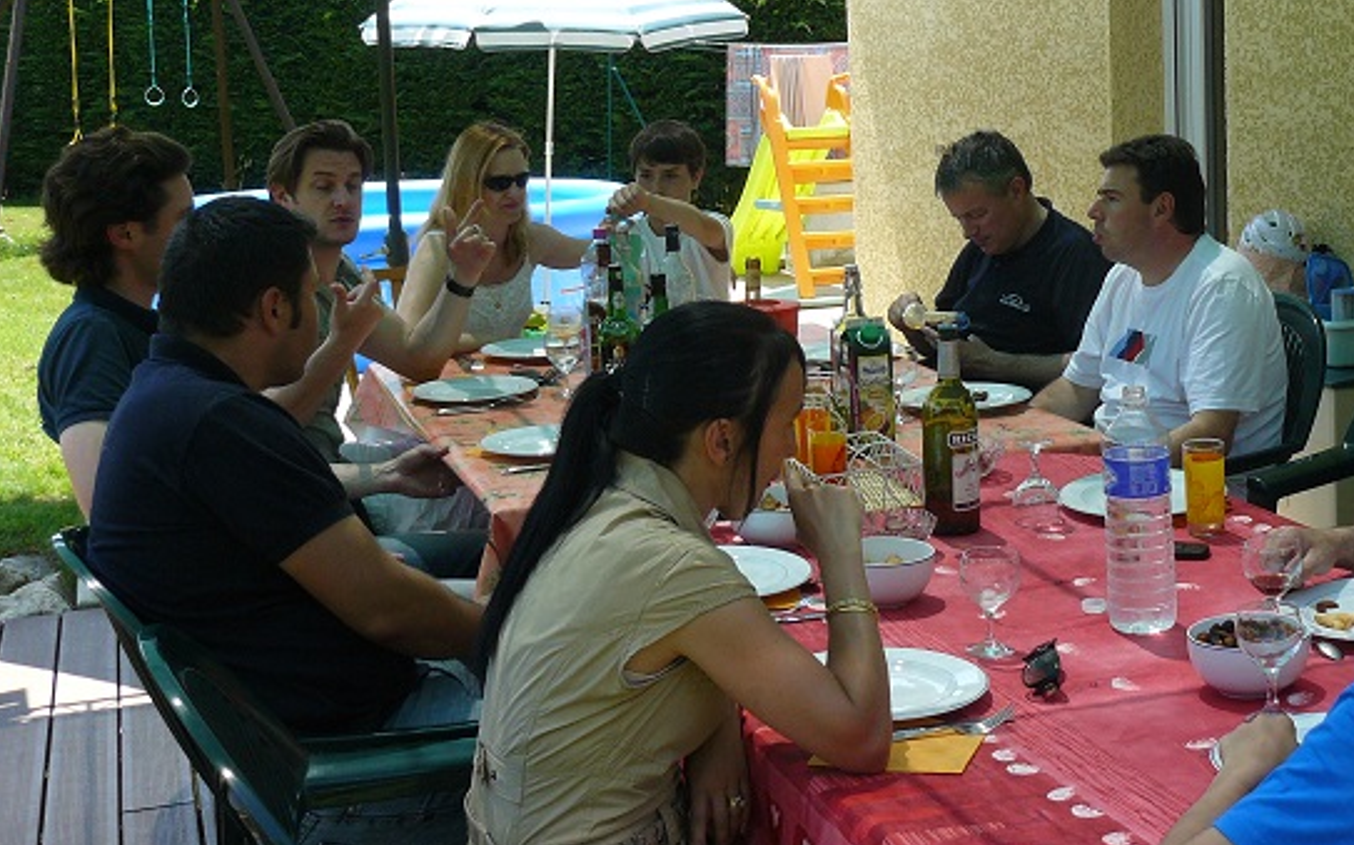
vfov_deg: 23.7
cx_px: 895
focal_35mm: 54
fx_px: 1992
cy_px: 224
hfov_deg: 37.2
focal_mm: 6
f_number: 4
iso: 100
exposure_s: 1/200
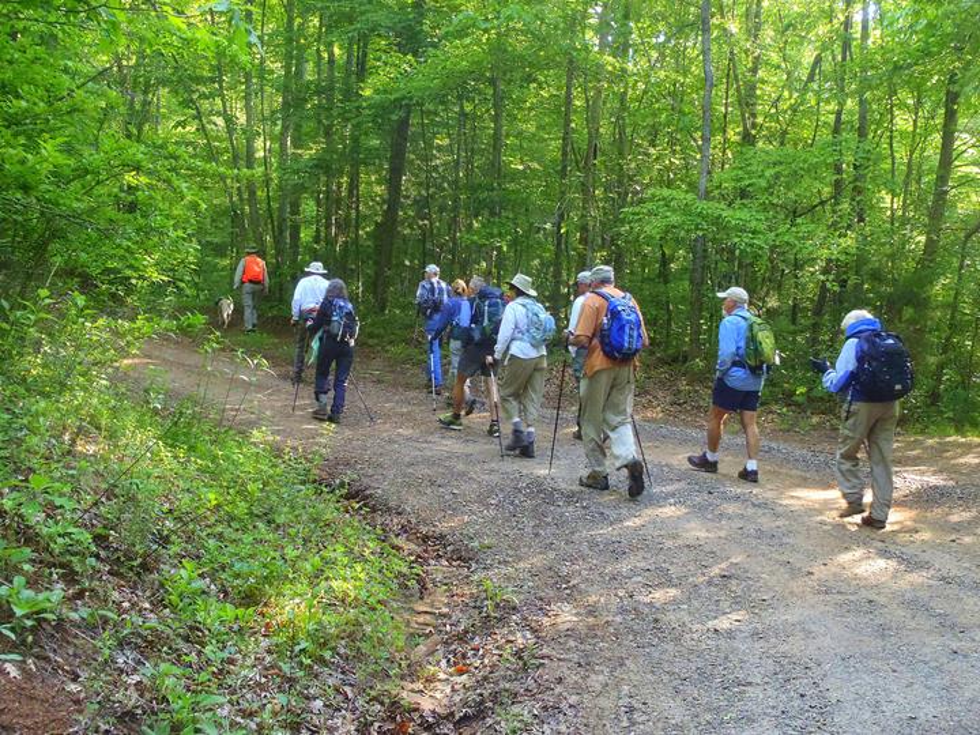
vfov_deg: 37.7
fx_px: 1076
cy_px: 368
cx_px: 490
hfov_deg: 49.0
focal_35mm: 38
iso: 400
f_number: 4.6
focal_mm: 6.83
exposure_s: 1/60
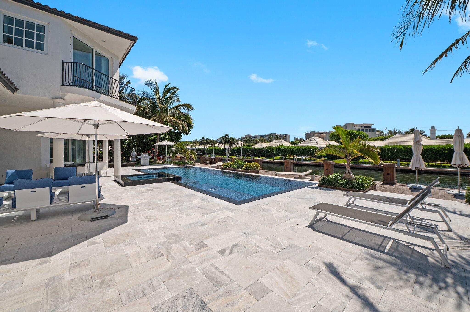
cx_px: 235
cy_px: 156
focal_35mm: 14
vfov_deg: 81.1
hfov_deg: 104.3
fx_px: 183
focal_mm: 14
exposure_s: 1/1250
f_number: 8
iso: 200
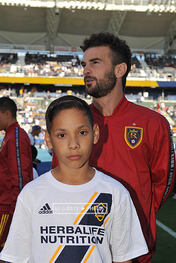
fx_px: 469
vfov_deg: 31.4
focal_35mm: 64
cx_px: 80
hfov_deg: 21.2
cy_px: 150
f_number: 6.3
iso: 250
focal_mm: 50
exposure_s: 1/800
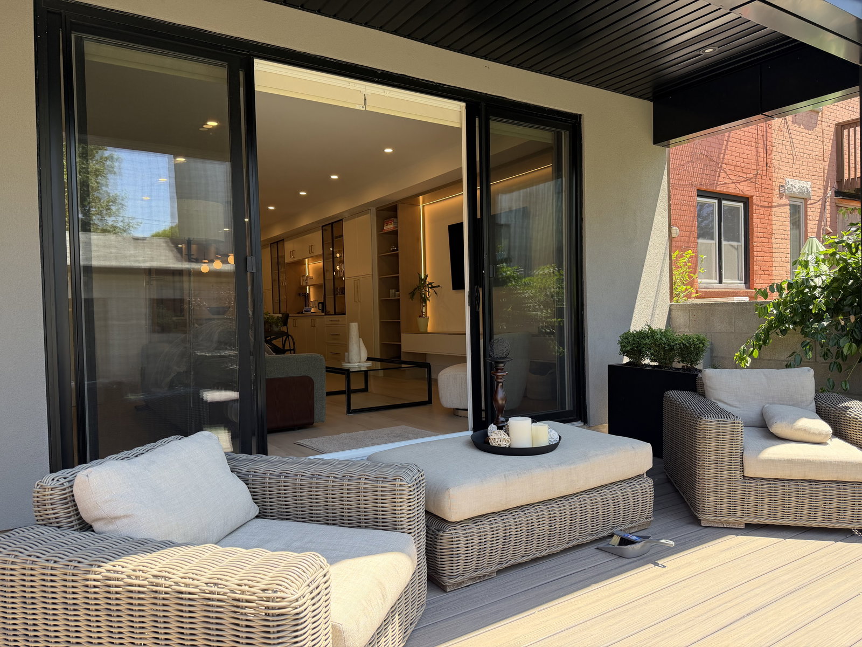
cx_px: 431
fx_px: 598
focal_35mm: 24
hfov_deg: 71.6
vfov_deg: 56.8
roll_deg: +1.5
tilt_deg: -0.8
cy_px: 324
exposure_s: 1/589
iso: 100
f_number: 1.78
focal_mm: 6.76
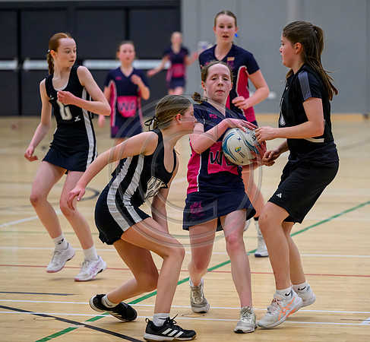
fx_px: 1852
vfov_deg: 10.5
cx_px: 227
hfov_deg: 11.4
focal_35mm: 159
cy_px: 171
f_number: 2.8
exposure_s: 1/1250
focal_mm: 130
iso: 6400
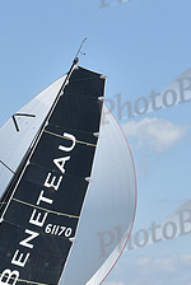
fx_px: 1682
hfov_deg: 6.5
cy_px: 177
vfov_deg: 9.7
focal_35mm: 212
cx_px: 31
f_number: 7.1
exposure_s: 1/1250
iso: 250
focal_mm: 82
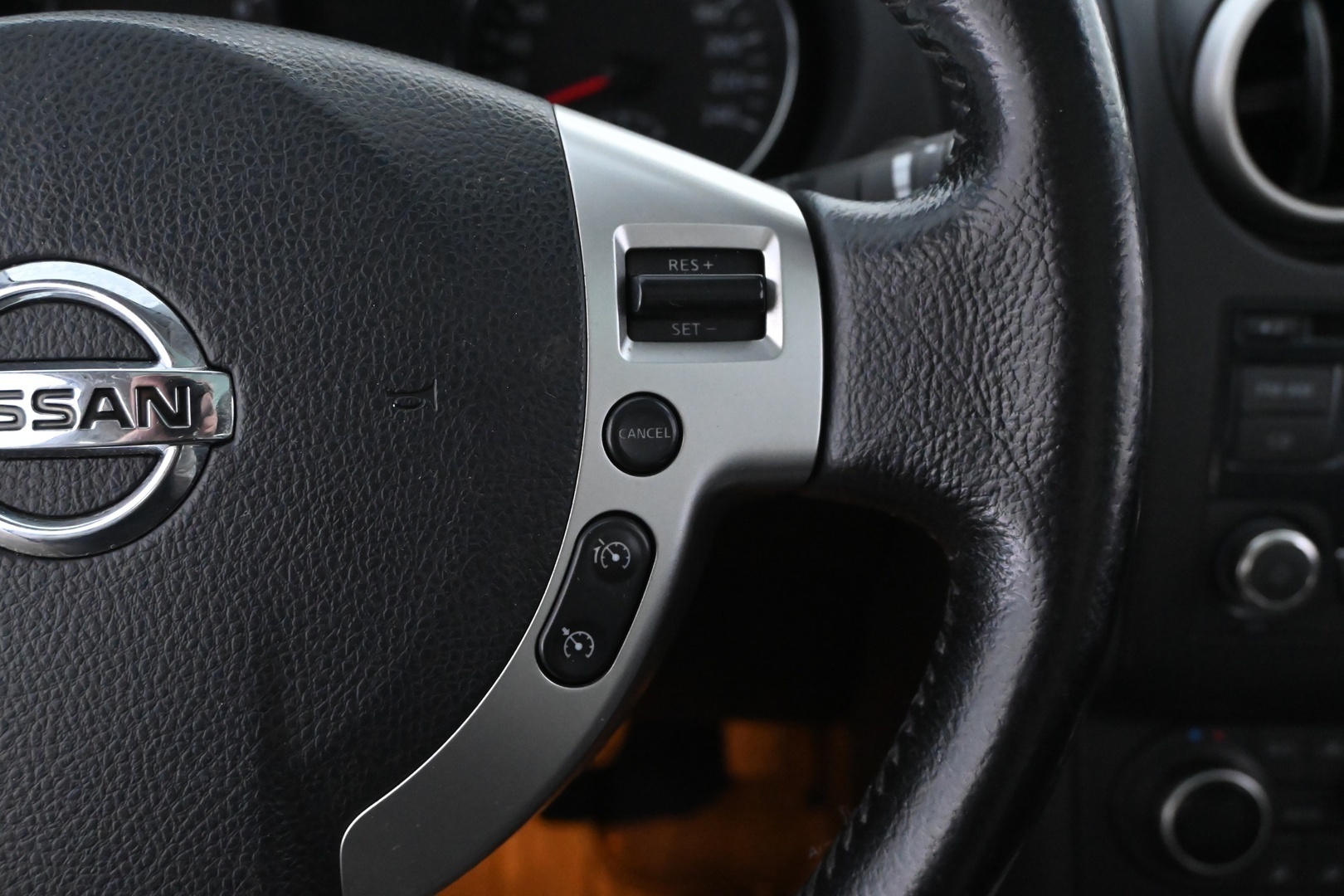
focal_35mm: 34
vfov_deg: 39.1
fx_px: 1260
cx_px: 672
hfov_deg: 56.1
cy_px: 448
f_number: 5
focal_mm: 22.5
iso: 6400
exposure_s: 1/30
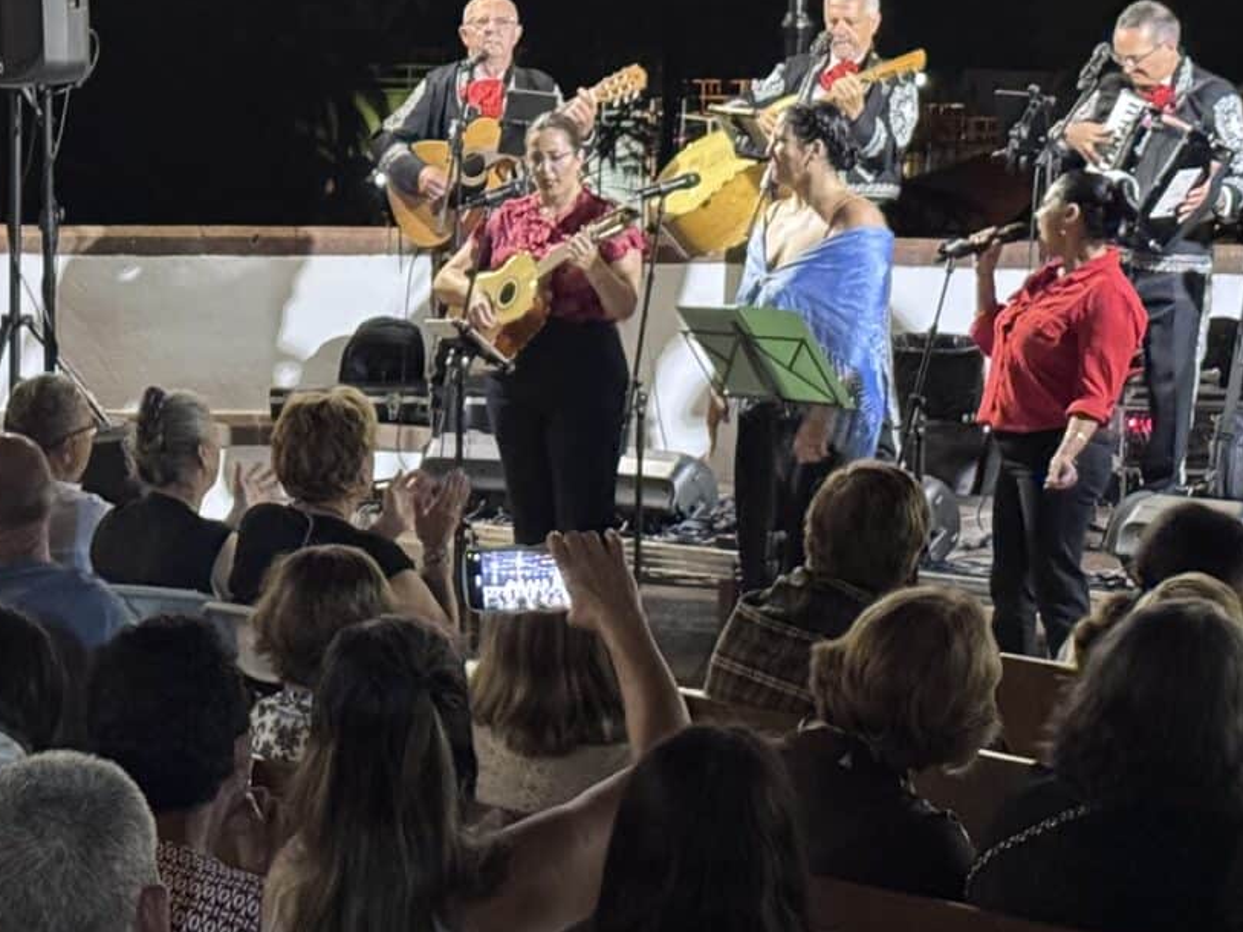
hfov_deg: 15.7
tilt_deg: -4.6
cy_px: 413
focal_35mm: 124
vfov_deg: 12.0
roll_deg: -0.5
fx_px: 4453
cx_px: 188
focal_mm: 6.76
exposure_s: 1/25
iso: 640
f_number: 1.78
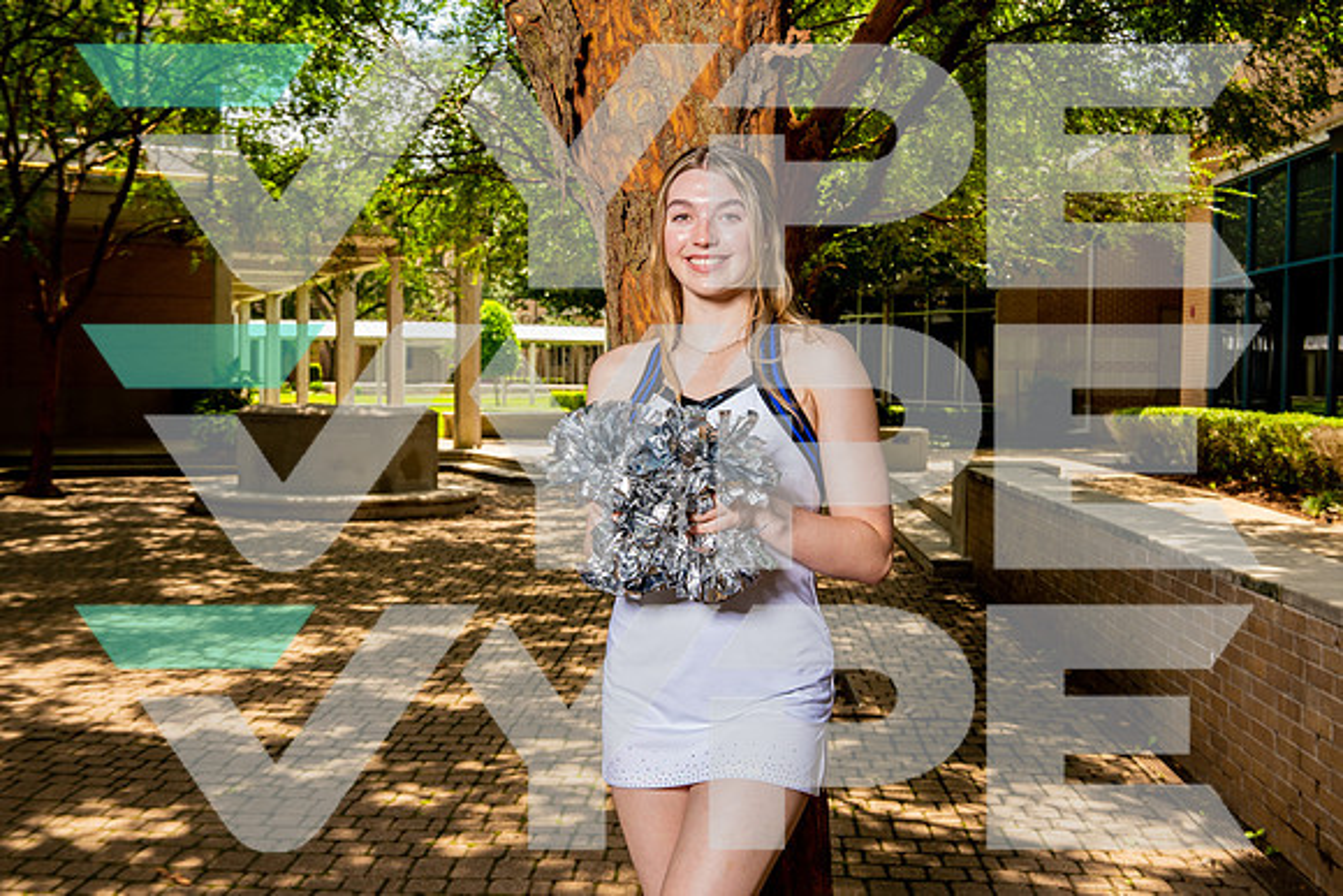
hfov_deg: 52.1
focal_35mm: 37
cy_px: 448
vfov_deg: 36.2
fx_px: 1372
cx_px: 665
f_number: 5.6
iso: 200
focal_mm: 28
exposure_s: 1/250
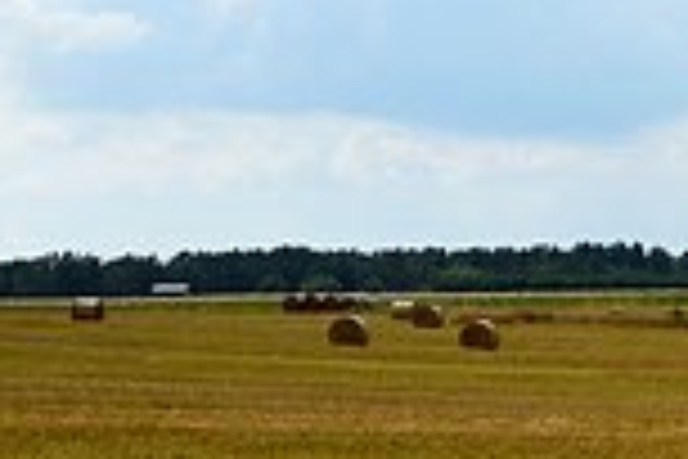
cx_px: 1691
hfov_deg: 10.8
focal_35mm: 159
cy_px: 252
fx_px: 3038
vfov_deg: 8.6
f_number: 3.5
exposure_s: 1/3200
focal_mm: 18
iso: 100
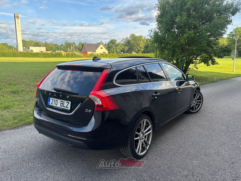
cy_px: 90
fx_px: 181
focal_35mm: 26
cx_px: 120
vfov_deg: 53.1
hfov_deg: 67.3
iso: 50
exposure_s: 1/556
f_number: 1.6
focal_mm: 5.96
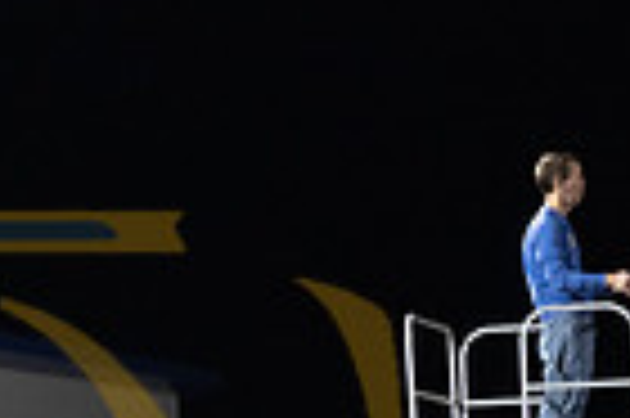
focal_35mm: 290
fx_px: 5069
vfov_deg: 4.7
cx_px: -158
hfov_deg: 7.1
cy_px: 676
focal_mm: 70
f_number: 2.8
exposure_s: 1/250
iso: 4000
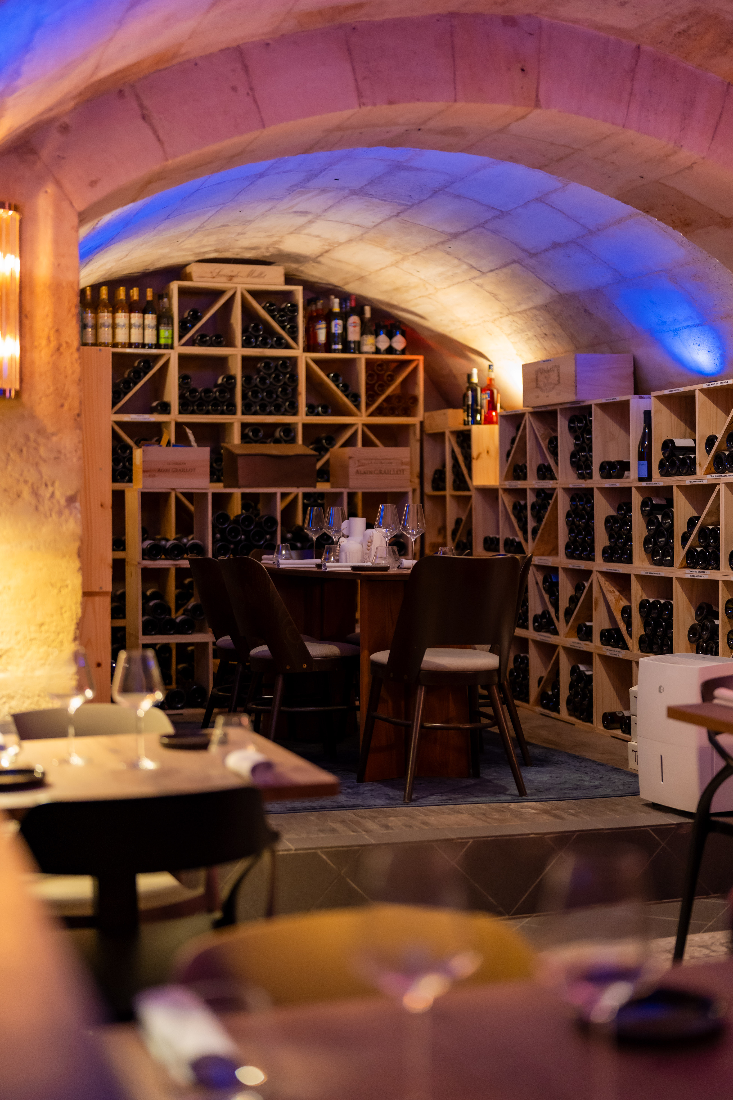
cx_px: 366
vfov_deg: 39.6
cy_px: 550
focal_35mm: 50
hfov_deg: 27.0
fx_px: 1527
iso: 1600
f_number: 1.4
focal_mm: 50
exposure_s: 1/125
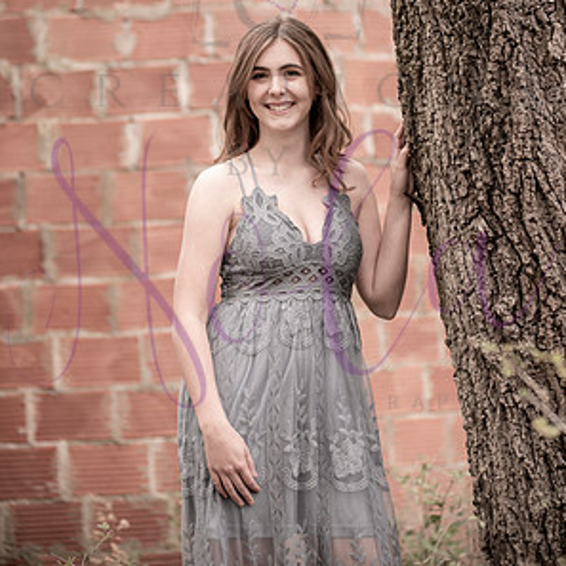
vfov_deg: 16.8
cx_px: 284
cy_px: 158
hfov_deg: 16.9
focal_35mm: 103
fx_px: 1905
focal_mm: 80
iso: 1250
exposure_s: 1/320
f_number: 3.2
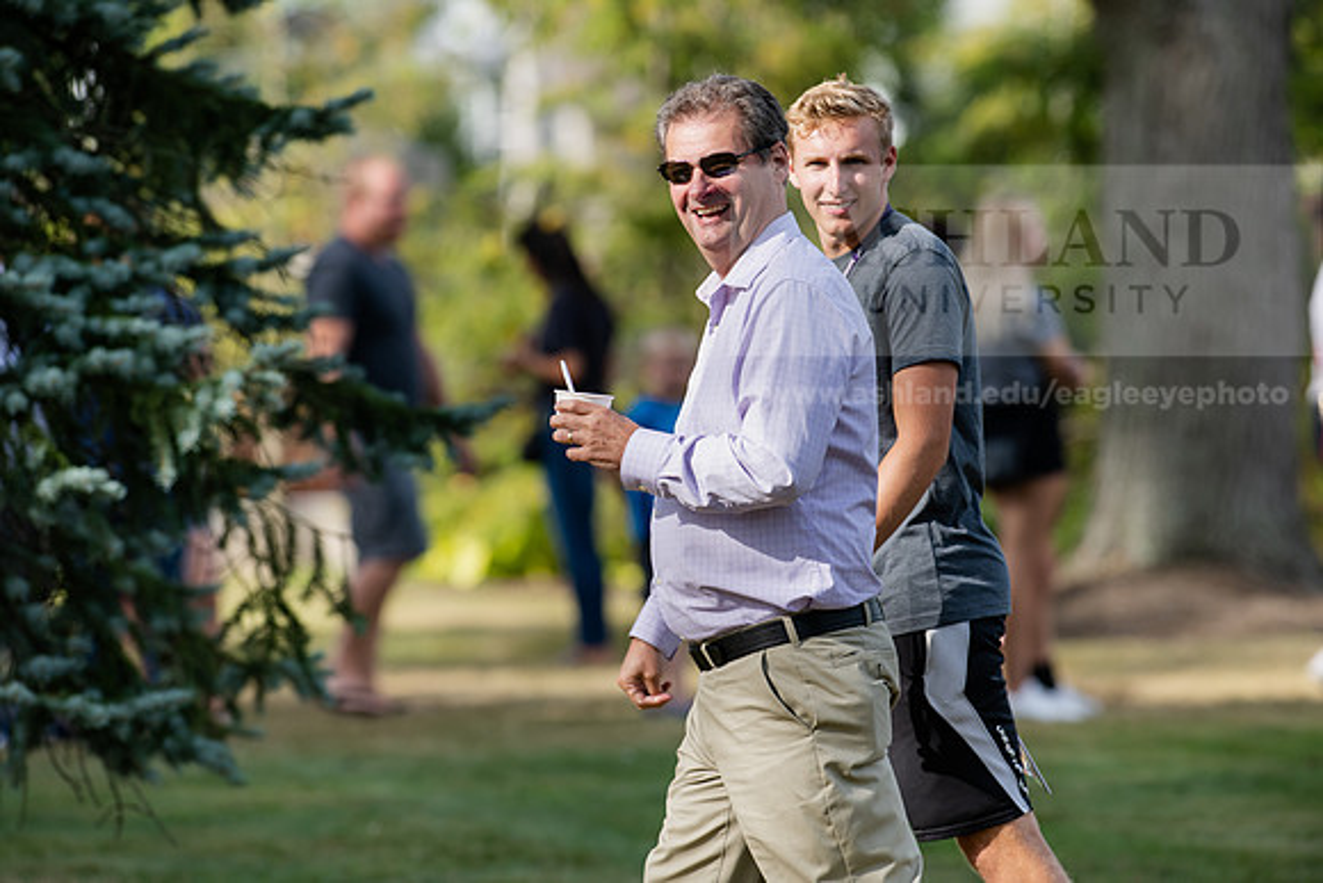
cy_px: 442
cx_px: 662
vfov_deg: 4.6
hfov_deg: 6.9
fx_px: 11027
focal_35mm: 300
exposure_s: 1/800
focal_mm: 300
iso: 250
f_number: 5
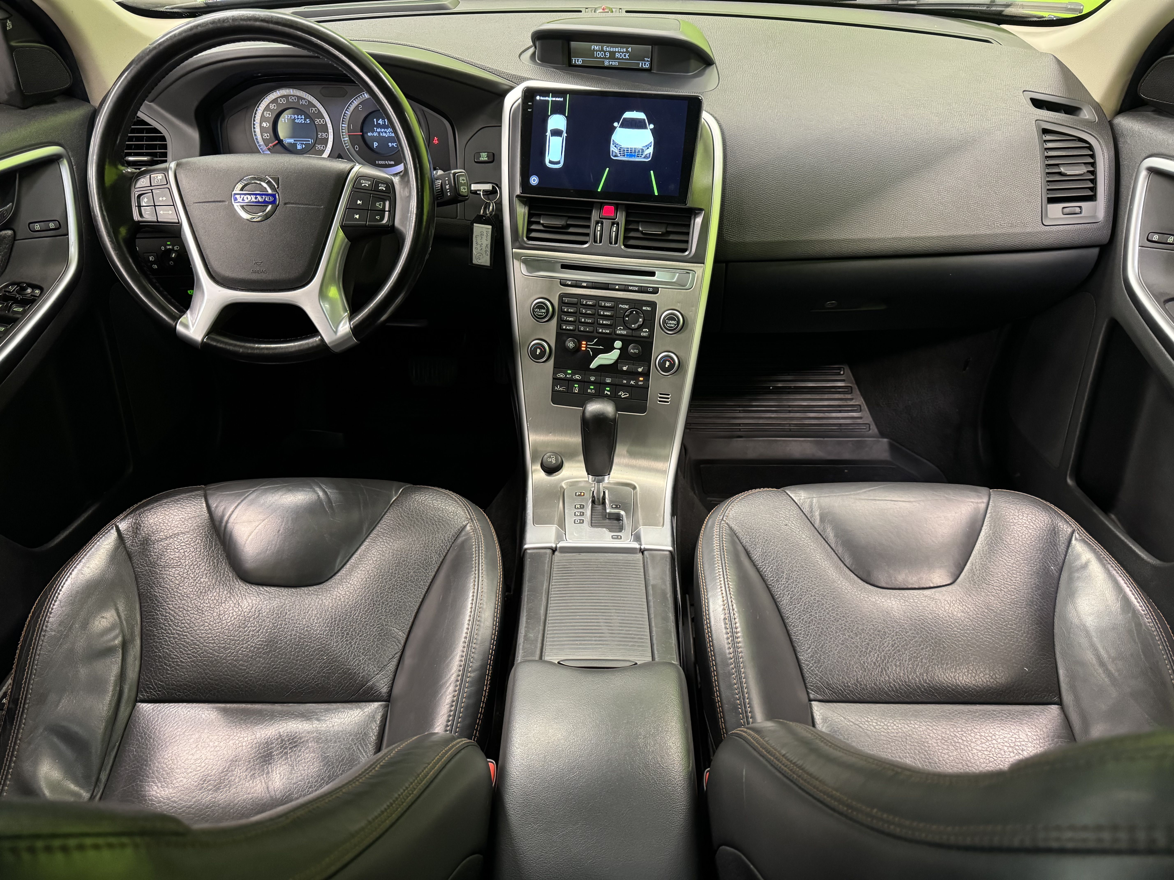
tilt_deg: -38.4
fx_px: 814
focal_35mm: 24
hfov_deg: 71.6
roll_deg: +0.8
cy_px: 440
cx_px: 587
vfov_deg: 56.8
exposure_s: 1/50
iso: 640
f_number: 1.78
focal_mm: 6.76
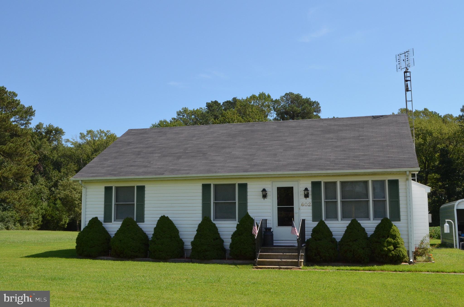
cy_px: 154
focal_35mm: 39
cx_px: 232
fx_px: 502
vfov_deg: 34.1
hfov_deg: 49.6
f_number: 13
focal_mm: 26
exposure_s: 1/640
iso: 1000
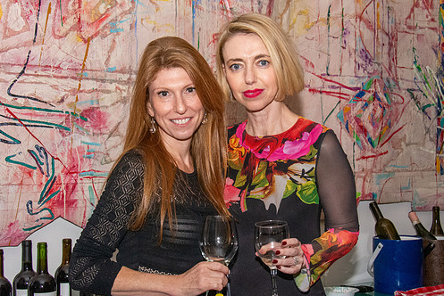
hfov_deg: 28.8
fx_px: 864
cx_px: 215
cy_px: 150
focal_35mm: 70
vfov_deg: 19.5
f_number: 13
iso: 5000
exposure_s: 1/125
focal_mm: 40
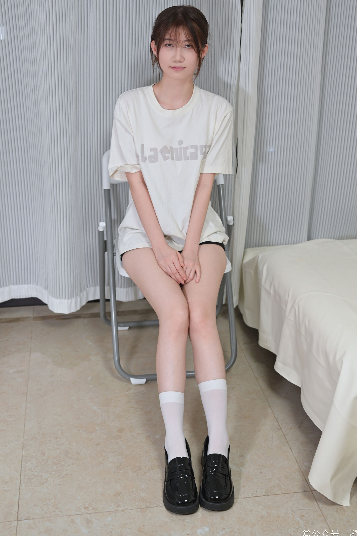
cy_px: 224
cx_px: 177
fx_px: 699
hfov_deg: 28.6
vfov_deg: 41.8
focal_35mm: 47
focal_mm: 40
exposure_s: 1/100
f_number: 2.8
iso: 1000
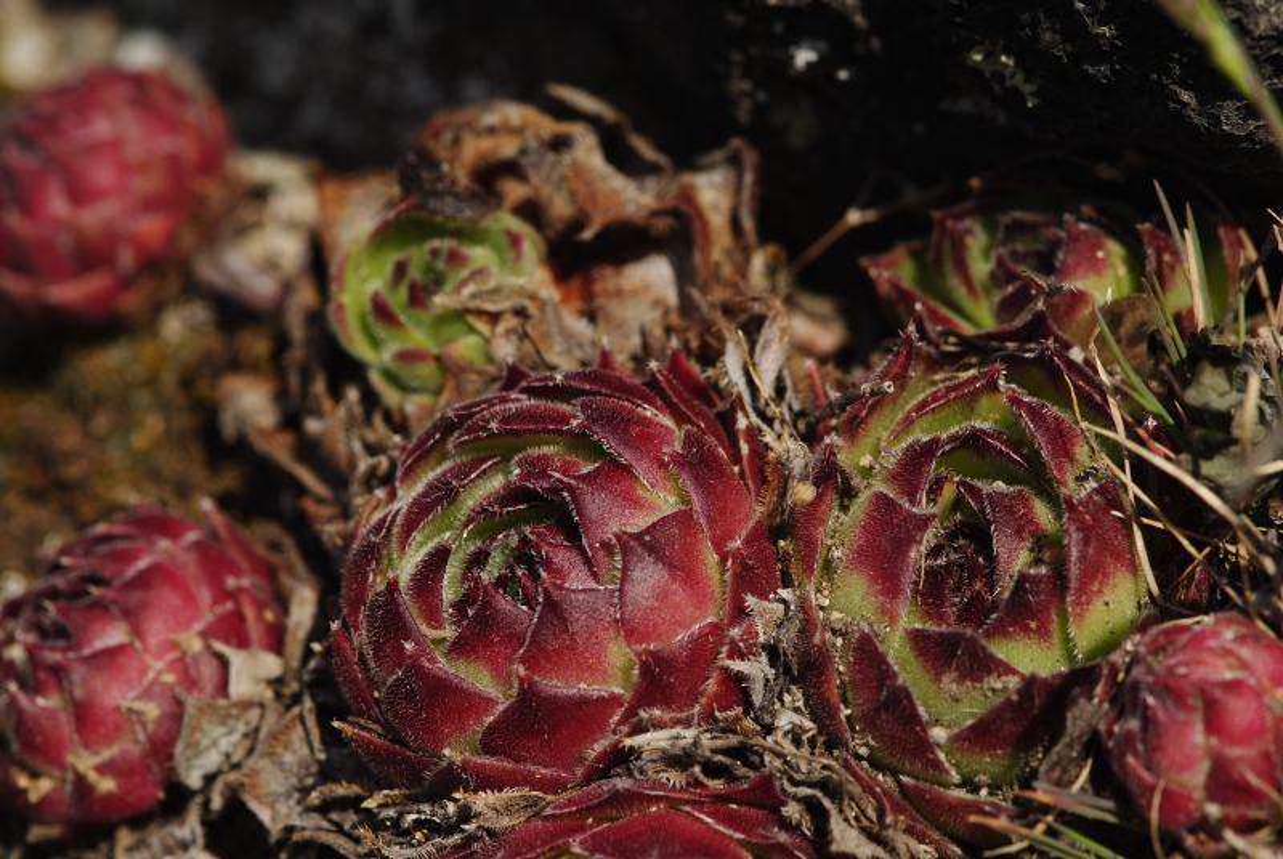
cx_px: 642
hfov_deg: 16.0
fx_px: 4551
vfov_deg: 10.8
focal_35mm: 128
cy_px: 430
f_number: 9
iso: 100
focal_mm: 85
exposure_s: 1/250
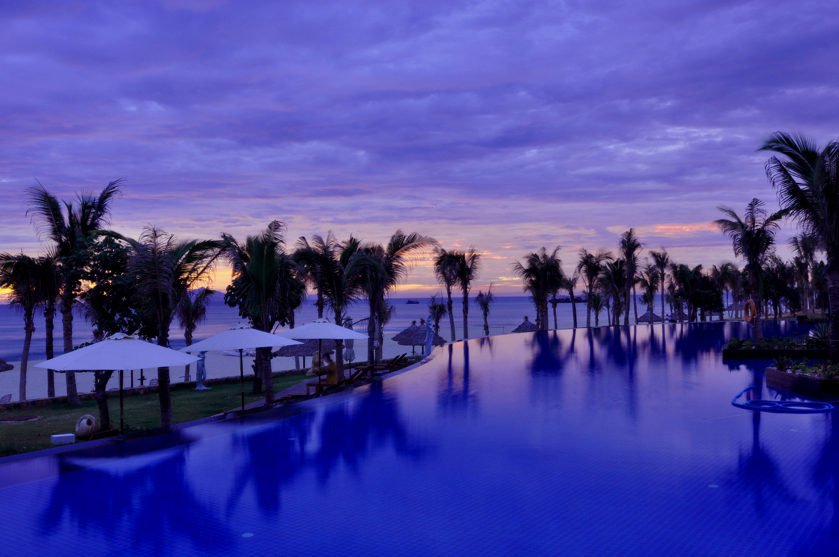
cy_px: 278
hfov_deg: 53.2
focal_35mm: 36
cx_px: 420
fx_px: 838
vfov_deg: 36.8
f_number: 16
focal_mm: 24
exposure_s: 3
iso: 200
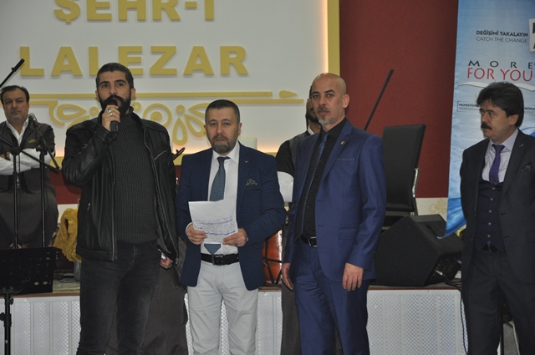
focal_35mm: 98
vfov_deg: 14.0
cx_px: 268
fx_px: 1447
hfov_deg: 20.9
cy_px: 178
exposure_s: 1/60
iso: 800
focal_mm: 65
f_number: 4.5
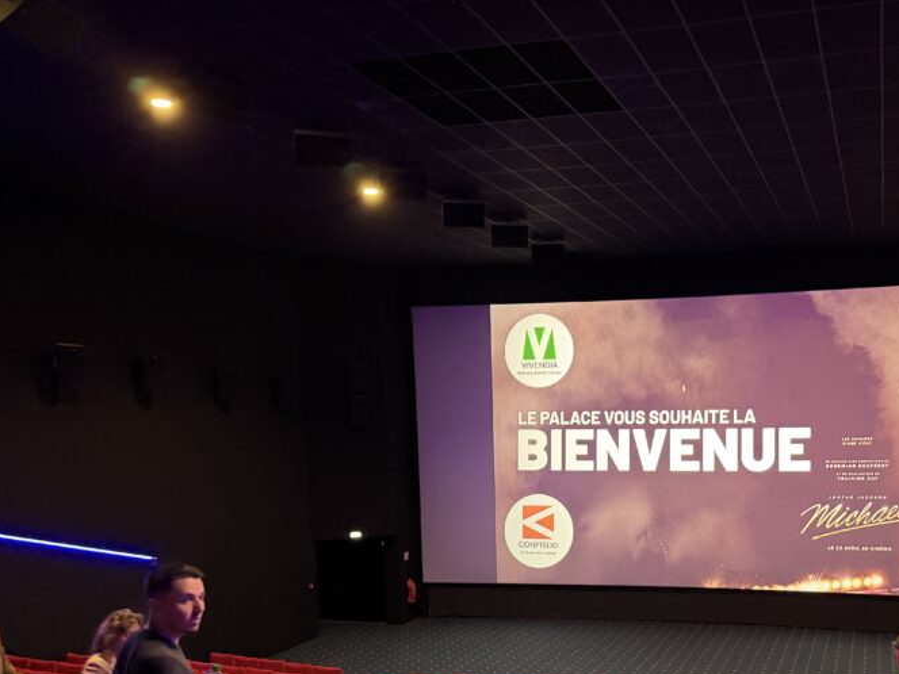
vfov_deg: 37.6
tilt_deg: -6.9
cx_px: 626
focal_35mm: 37
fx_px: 961
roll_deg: +0.8
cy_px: 518
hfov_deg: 48.9
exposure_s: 1/25
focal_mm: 6.76
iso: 800
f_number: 1.78
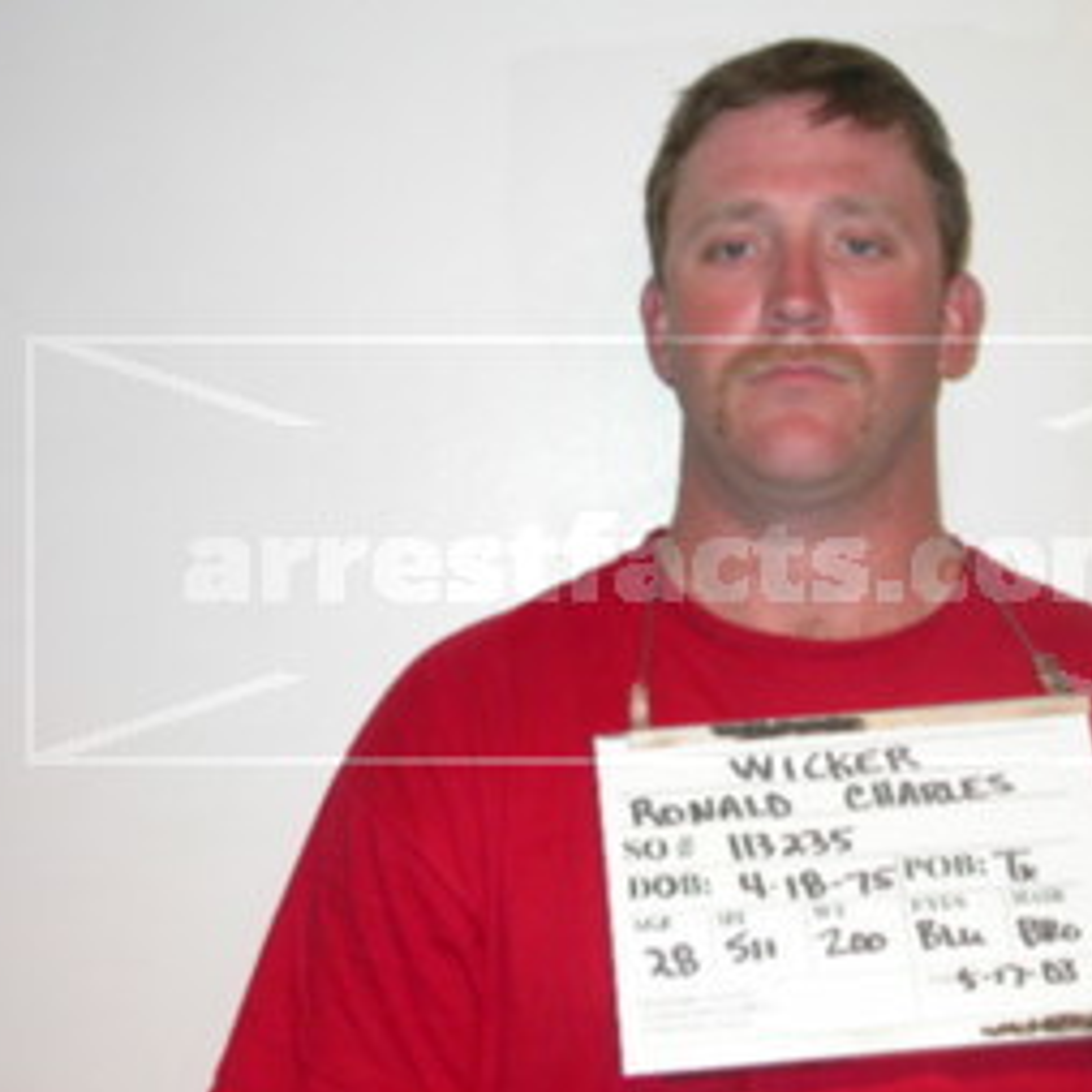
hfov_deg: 23.9
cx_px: 673
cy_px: 552
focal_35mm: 72
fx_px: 2570
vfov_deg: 24.0
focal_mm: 12.6
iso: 100
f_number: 3.1
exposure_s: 1/60.3
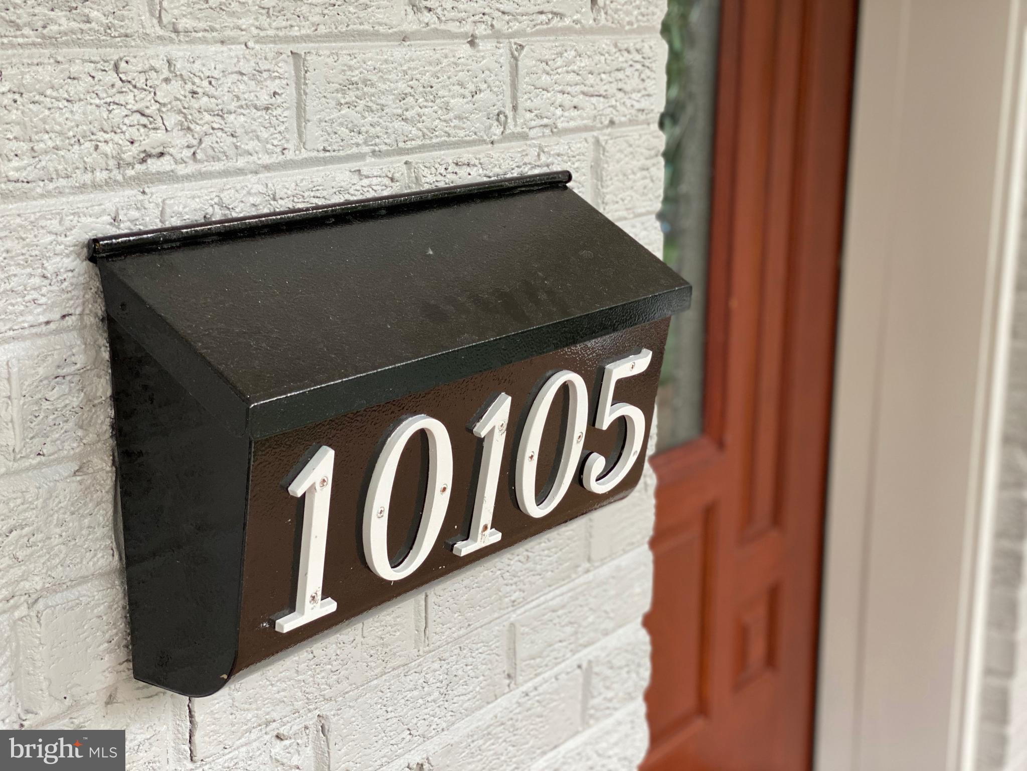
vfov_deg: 28.0
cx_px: 514
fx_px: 1543
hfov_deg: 36.8
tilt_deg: -14.5
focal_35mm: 52
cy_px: 386
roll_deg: -0.7
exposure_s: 1/122
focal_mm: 6
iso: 100
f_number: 2
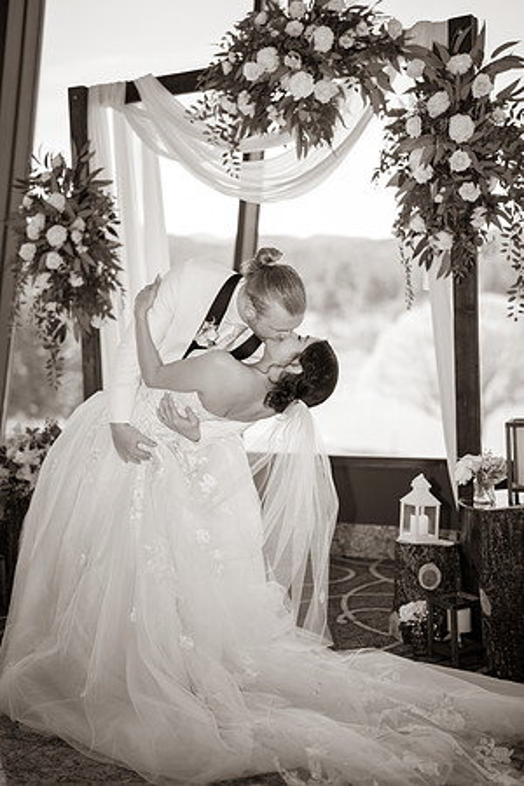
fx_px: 1092
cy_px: 393
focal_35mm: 50
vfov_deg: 39.6
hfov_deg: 27.0
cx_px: 262
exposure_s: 1/250
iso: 100
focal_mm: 50
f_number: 1.4
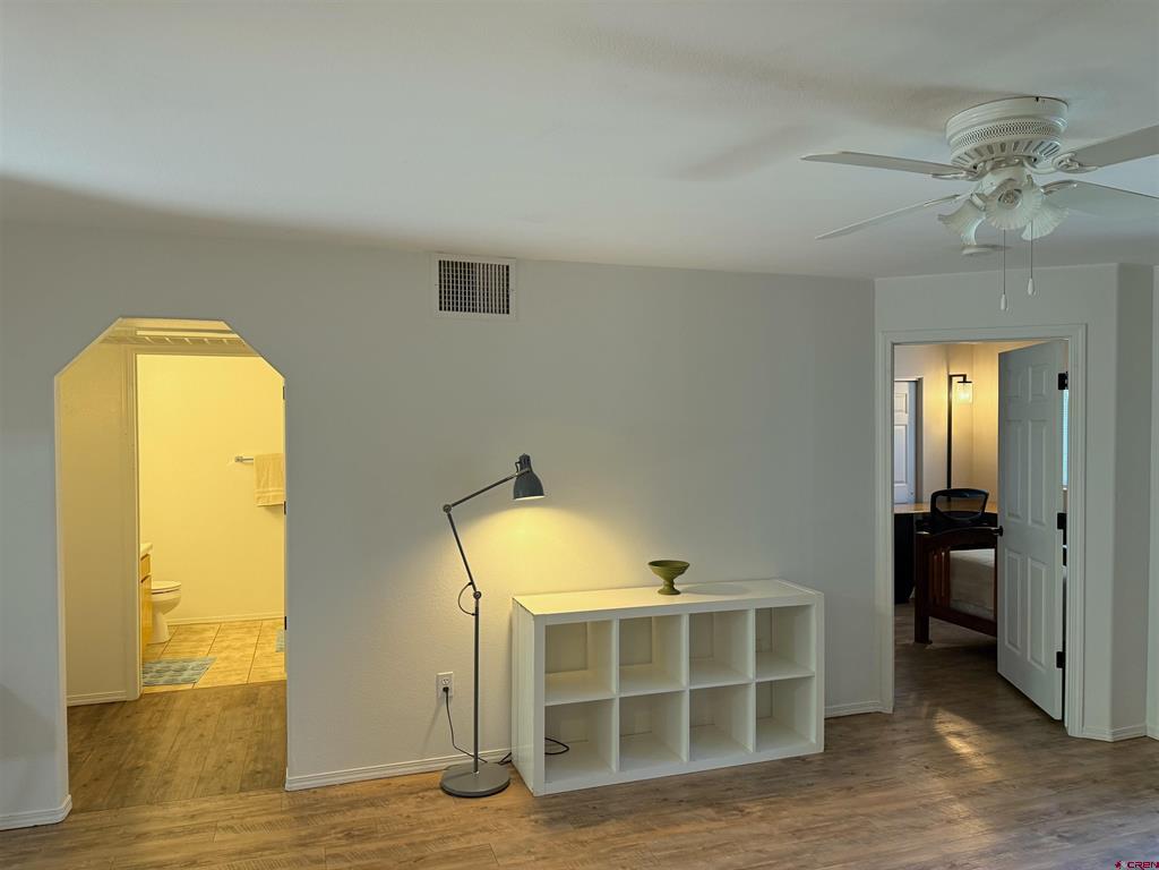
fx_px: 804
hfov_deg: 71.6
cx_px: 580
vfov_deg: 56.8
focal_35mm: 24
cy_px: 435
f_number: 1.78
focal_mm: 6.76
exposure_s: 1/120
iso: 250
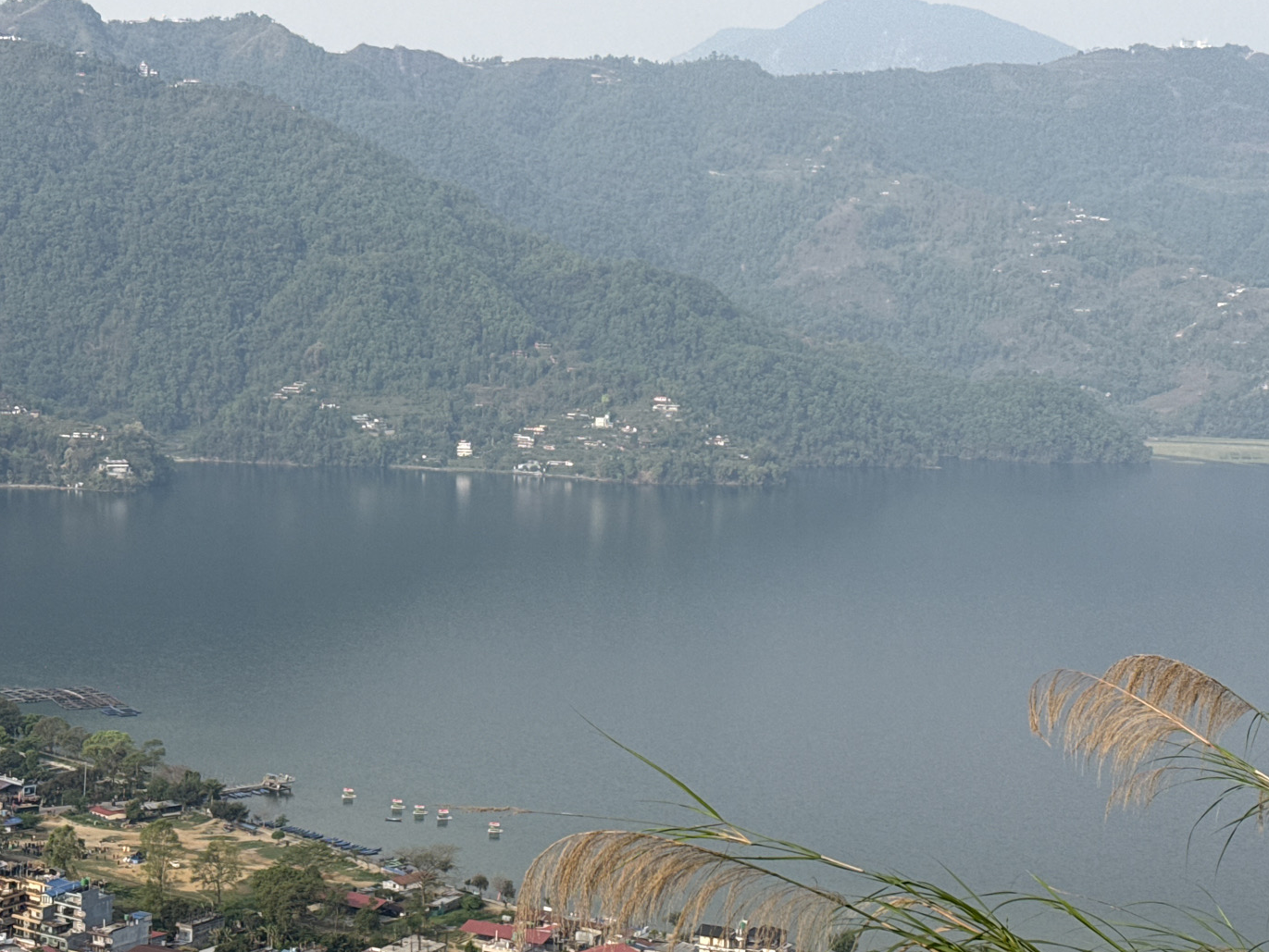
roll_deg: -1.7
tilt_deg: -5.4
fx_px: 2567
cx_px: 517
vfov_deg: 21.0
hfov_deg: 27.7
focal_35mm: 70
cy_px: 512
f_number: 1.78
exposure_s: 1/3226
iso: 64
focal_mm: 6.76
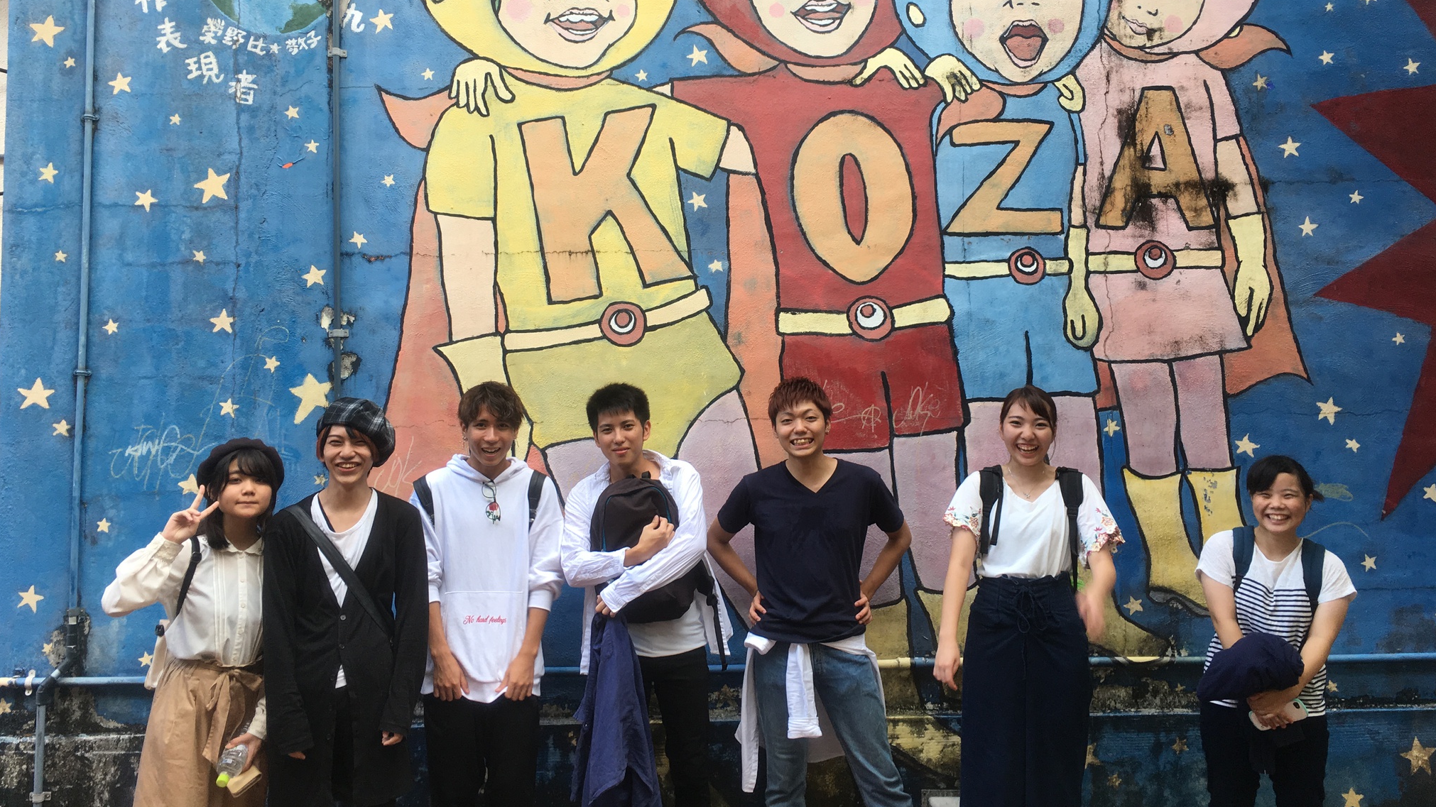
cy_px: 319
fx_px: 1218
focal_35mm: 32
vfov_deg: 36.5
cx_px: 714
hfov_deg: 61.0
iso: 32
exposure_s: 1/60
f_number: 2.2
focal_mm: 4.15
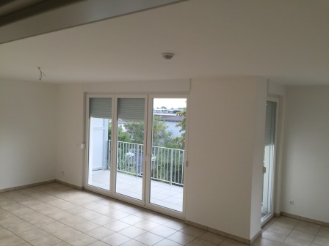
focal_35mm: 29
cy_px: 123
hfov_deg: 61.7
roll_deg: -3.0
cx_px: 164
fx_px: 276
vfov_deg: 48.2
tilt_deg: -3.4
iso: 50
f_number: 2.2
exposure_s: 1/120
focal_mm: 4.15
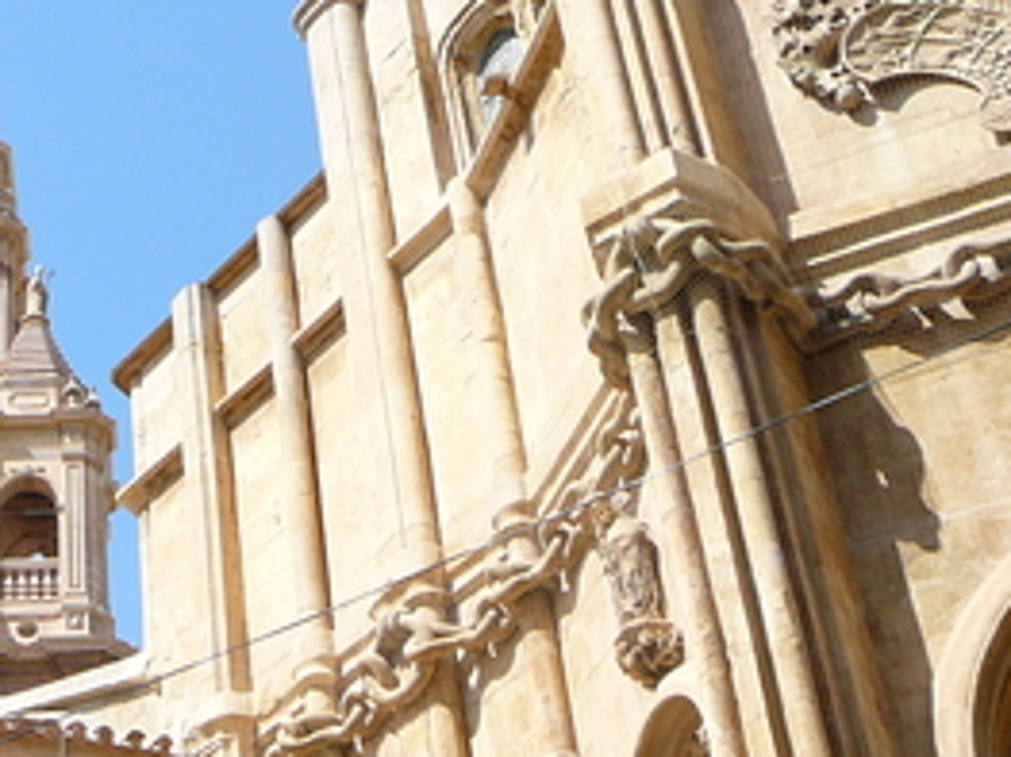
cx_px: 69
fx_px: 2335
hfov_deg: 23.7
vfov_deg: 18.4
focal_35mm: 80
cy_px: 492
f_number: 2.8
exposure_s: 1/1000
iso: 80
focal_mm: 5.2
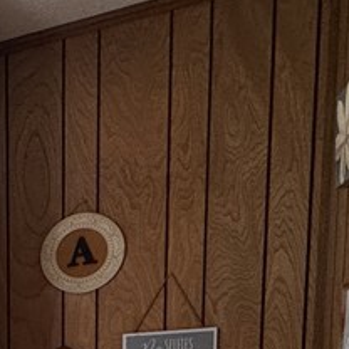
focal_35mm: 61
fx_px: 696
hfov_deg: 21.5
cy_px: 466
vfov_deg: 24.3
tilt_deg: -9.5
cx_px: -228
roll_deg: +3.1
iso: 250
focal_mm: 2.22
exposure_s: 1/120
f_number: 2.2
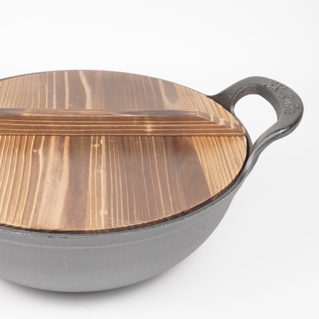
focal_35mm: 60
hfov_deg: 28.4
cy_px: 159
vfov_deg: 28.8
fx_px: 622
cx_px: 81
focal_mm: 31
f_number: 13
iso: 800
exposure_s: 1/50
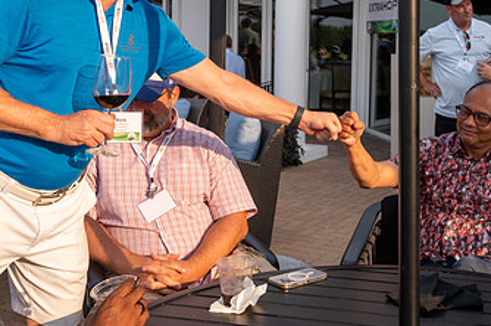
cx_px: 293
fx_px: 722
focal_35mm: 53
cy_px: 109
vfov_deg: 25.3
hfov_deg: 37.4
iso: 250
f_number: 6.3
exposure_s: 1/250
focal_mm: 30.5
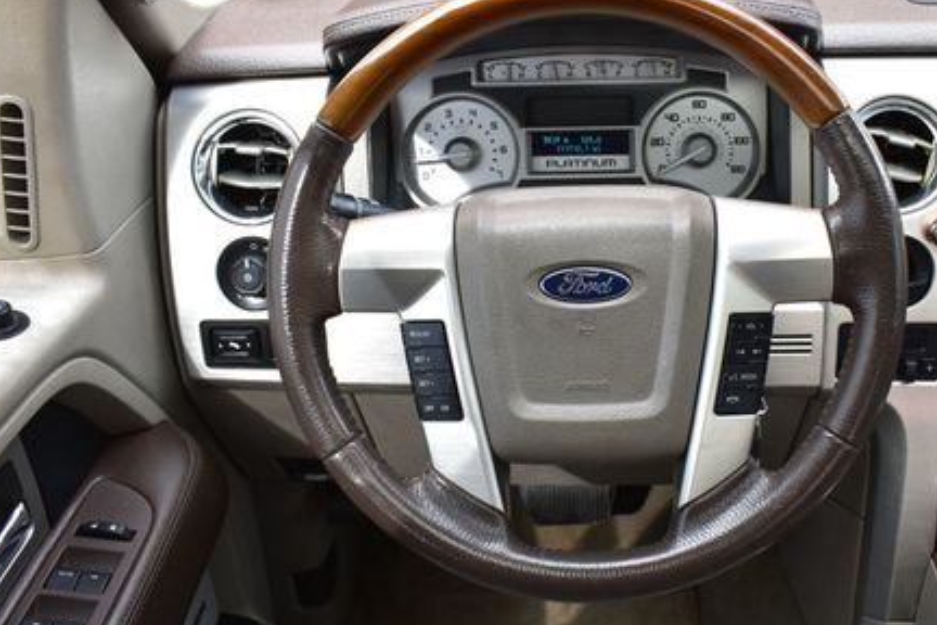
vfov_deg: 33.4
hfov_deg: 47.9
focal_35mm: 40
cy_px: 278
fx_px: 1041
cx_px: 596
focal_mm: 18
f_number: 7.1
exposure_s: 1/30
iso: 400
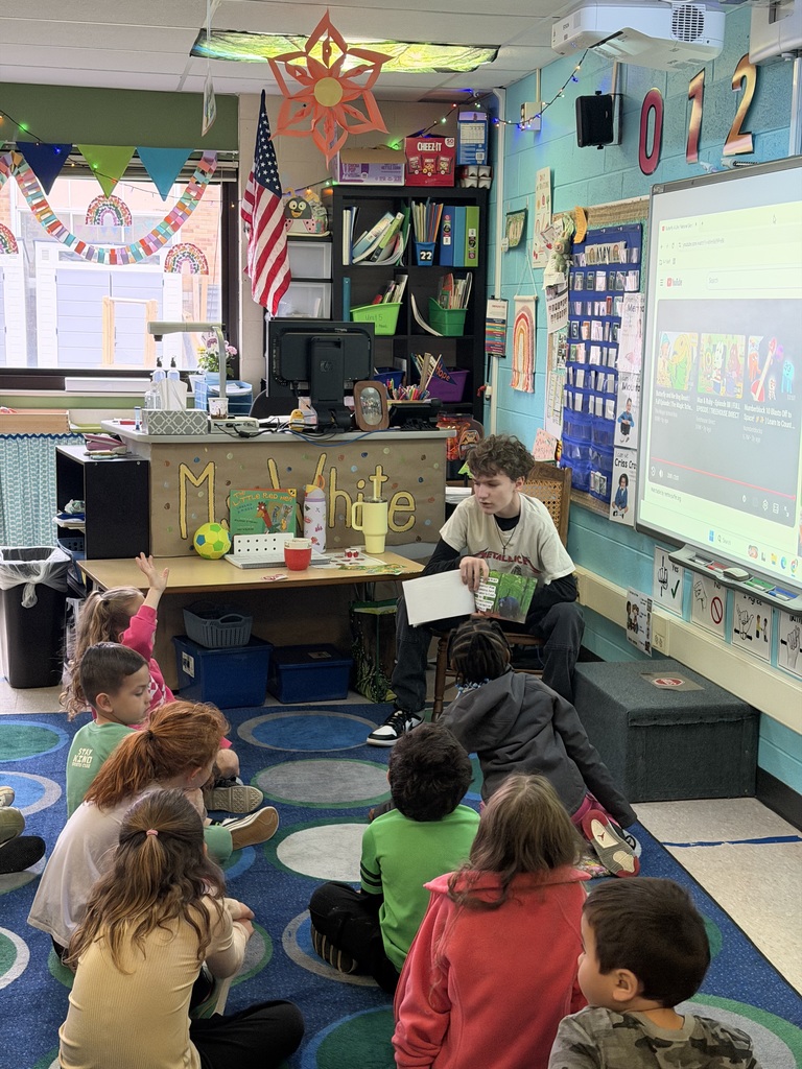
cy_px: 534
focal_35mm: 48
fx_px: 1483
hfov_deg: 30.3
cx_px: 401
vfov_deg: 39.7
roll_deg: -0.5
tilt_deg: -9.1
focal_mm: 6.76
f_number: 1.78
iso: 250
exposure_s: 1/40
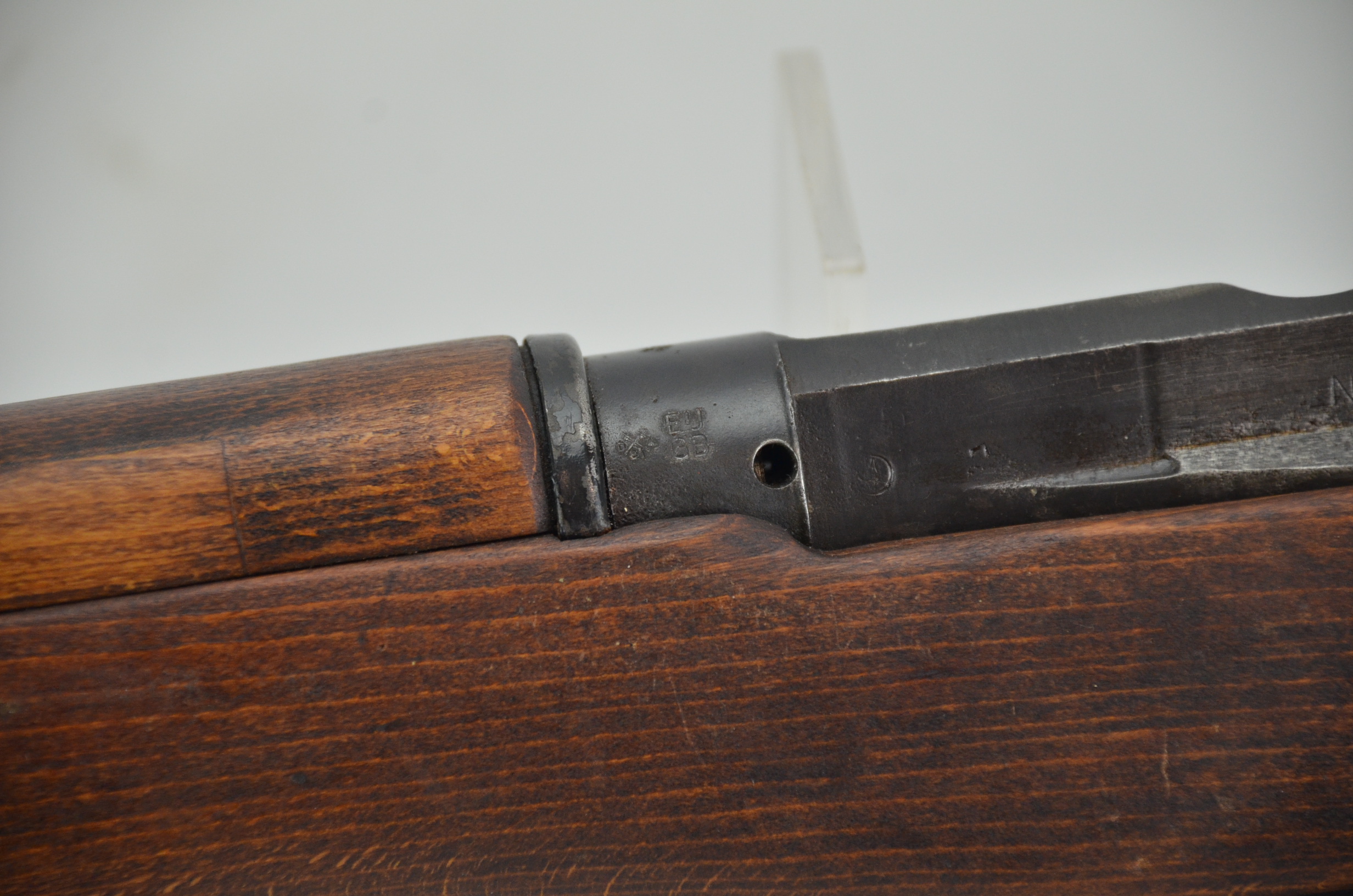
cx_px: 676
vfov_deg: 6.8
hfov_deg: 10.2
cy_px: 448
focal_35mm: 202
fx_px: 7595
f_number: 5.6
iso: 800
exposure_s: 1/160
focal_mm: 135
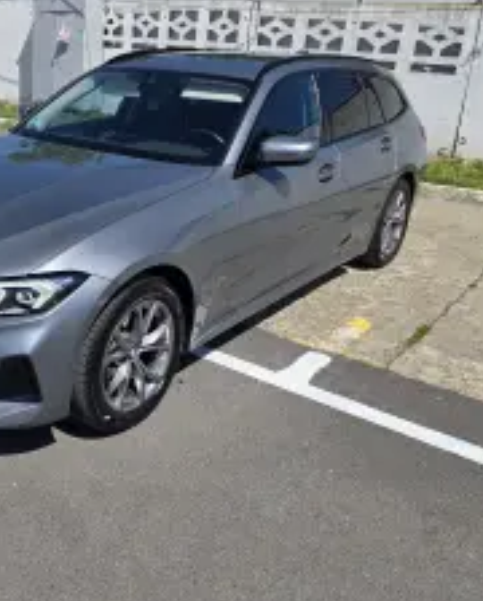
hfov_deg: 40.0
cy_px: 274
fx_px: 642
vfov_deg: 50.1
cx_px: 115
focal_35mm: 36
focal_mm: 6.3
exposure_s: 1/3891
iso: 40
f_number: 1.7
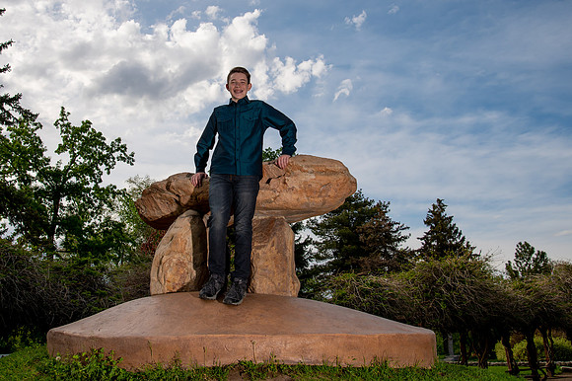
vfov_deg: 30.9
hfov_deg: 45.0
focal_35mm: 43
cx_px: 236
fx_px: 687
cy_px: 152
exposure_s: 1/800
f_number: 8
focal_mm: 35
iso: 200
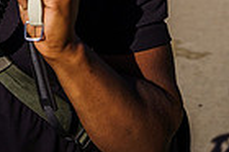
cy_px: -140
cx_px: 7
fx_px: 712
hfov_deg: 17.9
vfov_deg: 11.2
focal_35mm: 112
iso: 200
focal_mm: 25.1
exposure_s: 1/5000
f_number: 2.8
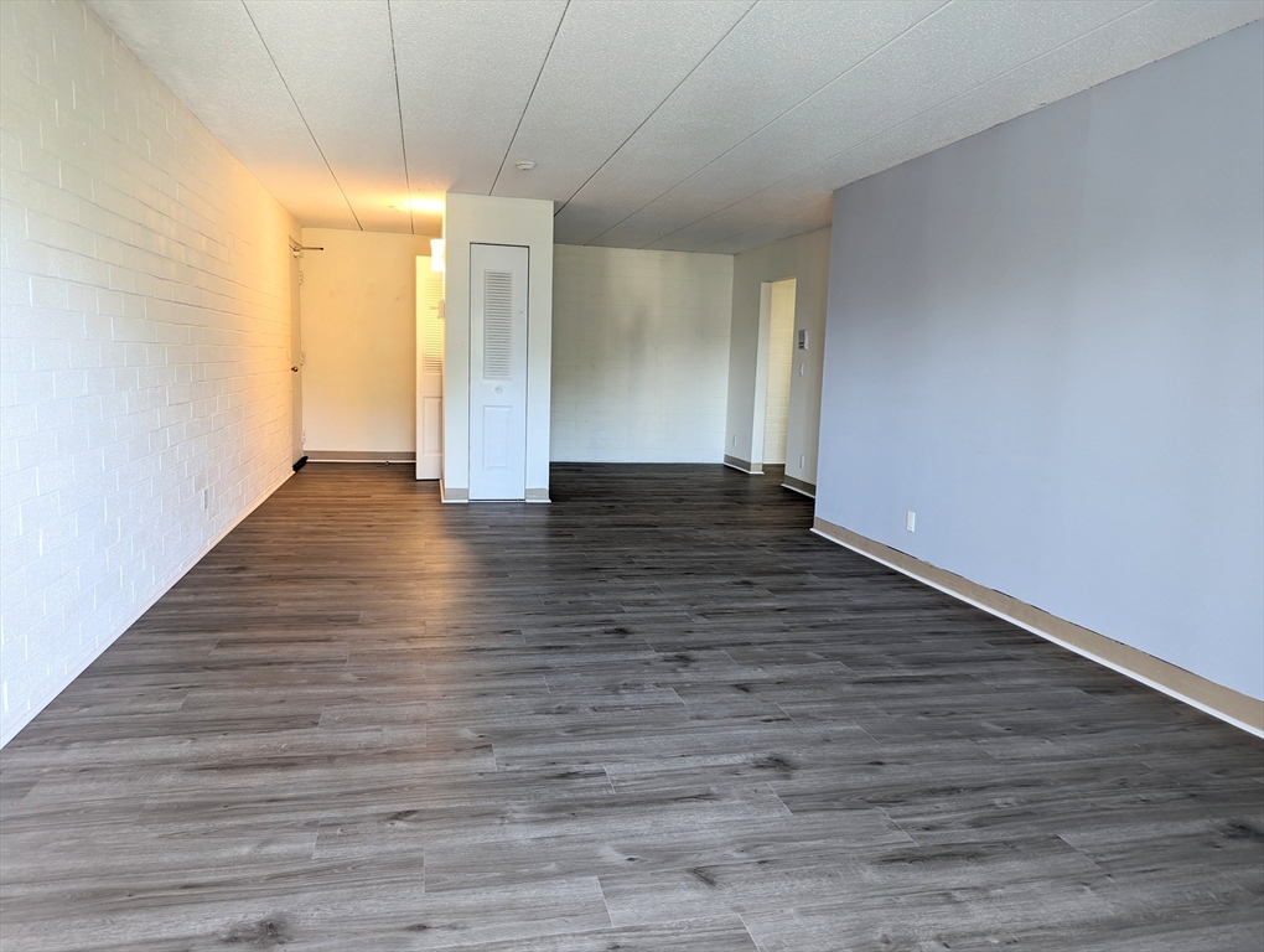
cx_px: 632
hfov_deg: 71.5
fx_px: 878
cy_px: 476
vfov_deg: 56.9
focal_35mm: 24
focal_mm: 6.81
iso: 83
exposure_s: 1/23.8
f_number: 1.85
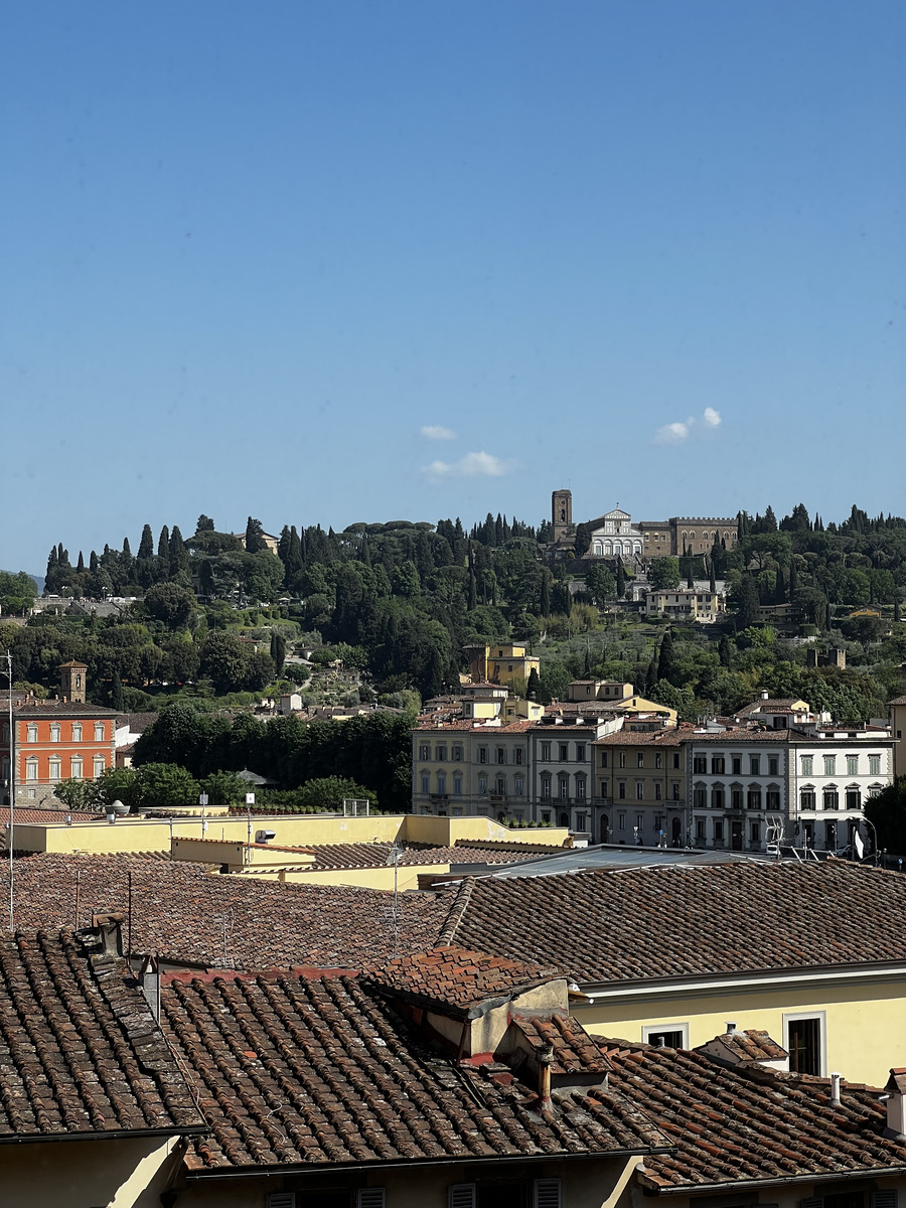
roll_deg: +0.2
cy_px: 604
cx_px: 453
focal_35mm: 77
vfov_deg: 25.3
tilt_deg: +1.6
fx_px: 2687
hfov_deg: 19.1
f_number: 2.8
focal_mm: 9
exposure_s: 1/681
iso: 32
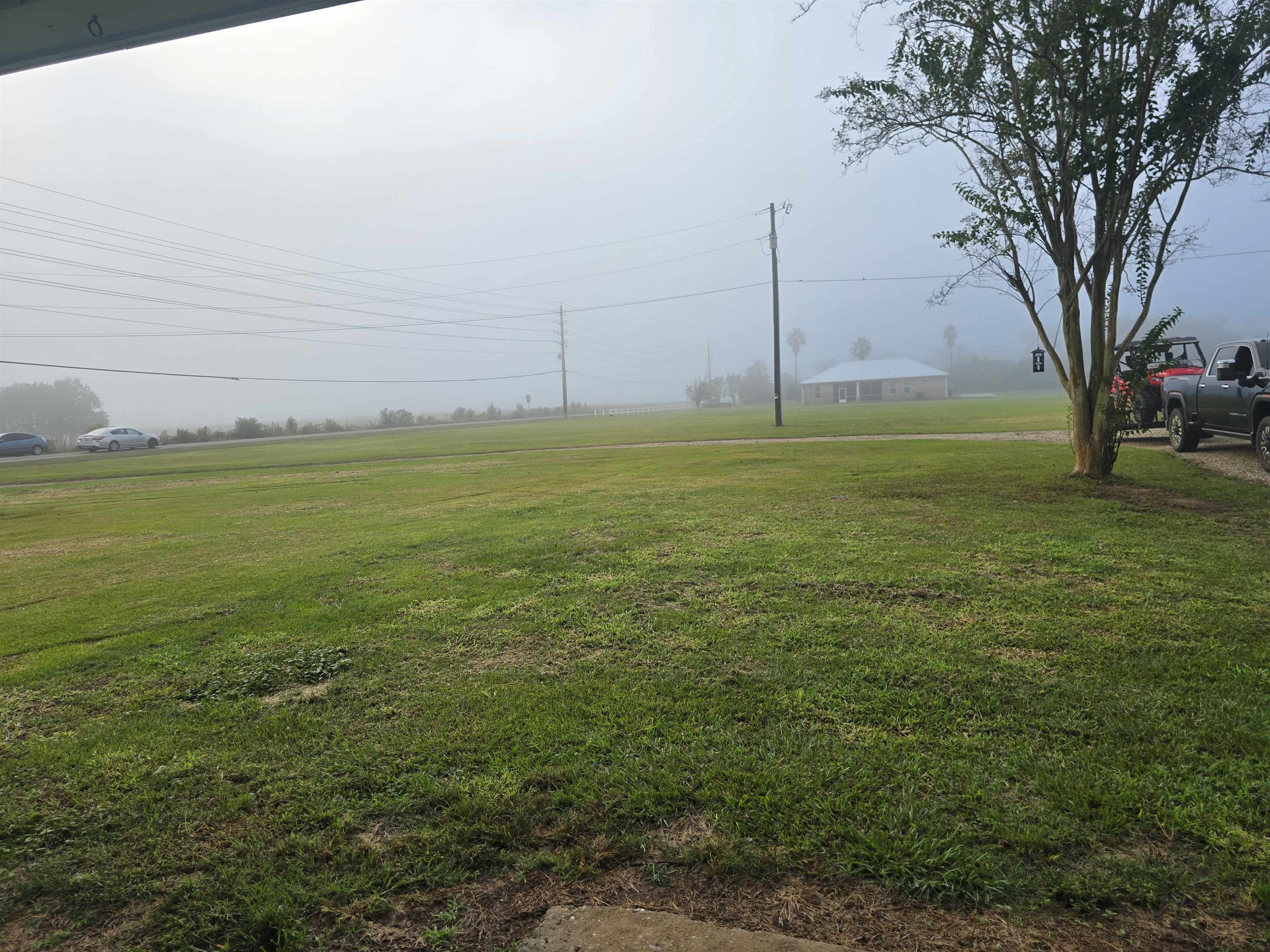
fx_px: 844
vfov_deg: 58.9
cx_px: 635
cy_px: 476
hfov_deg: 73.9
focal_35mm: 23
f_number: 1.7
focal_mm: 6.3
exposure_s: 1/211
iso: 12
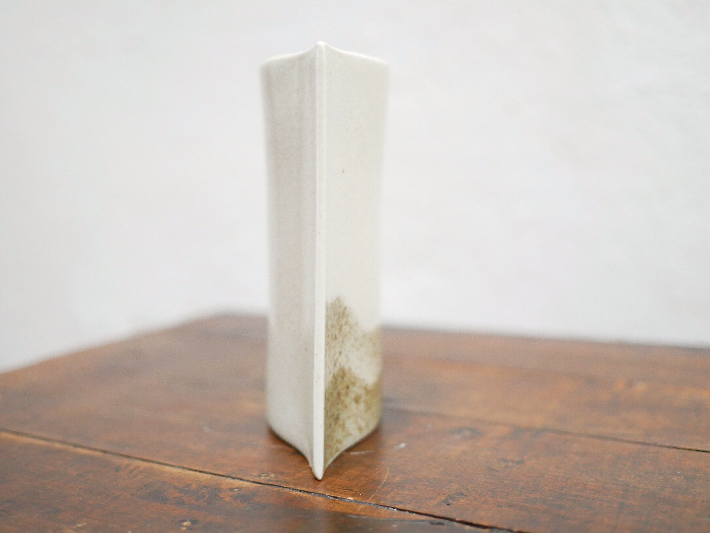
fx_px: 821
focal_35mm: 40
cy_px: 266
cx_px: 355
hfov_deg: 46.8
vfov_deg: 36.0
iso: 1600
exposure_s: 1/60
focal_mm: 20
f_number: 1.7
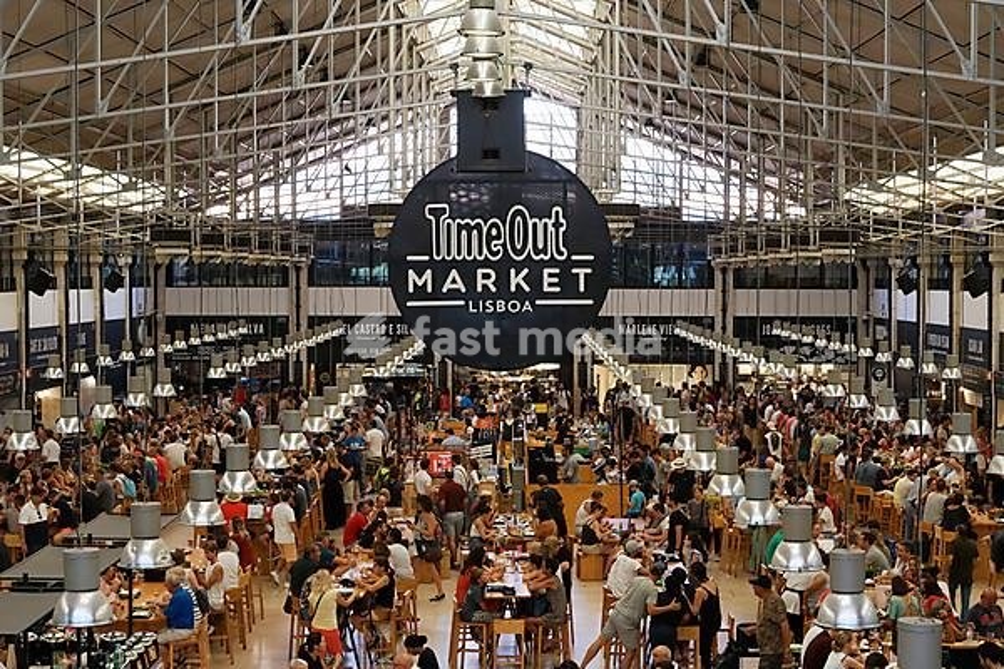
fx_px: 1841
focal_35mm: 66
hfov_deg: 30.5
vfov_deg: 20.6
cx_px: 502
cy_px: 334
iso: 1800
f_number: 7.1
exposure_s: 1/60
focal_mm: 44
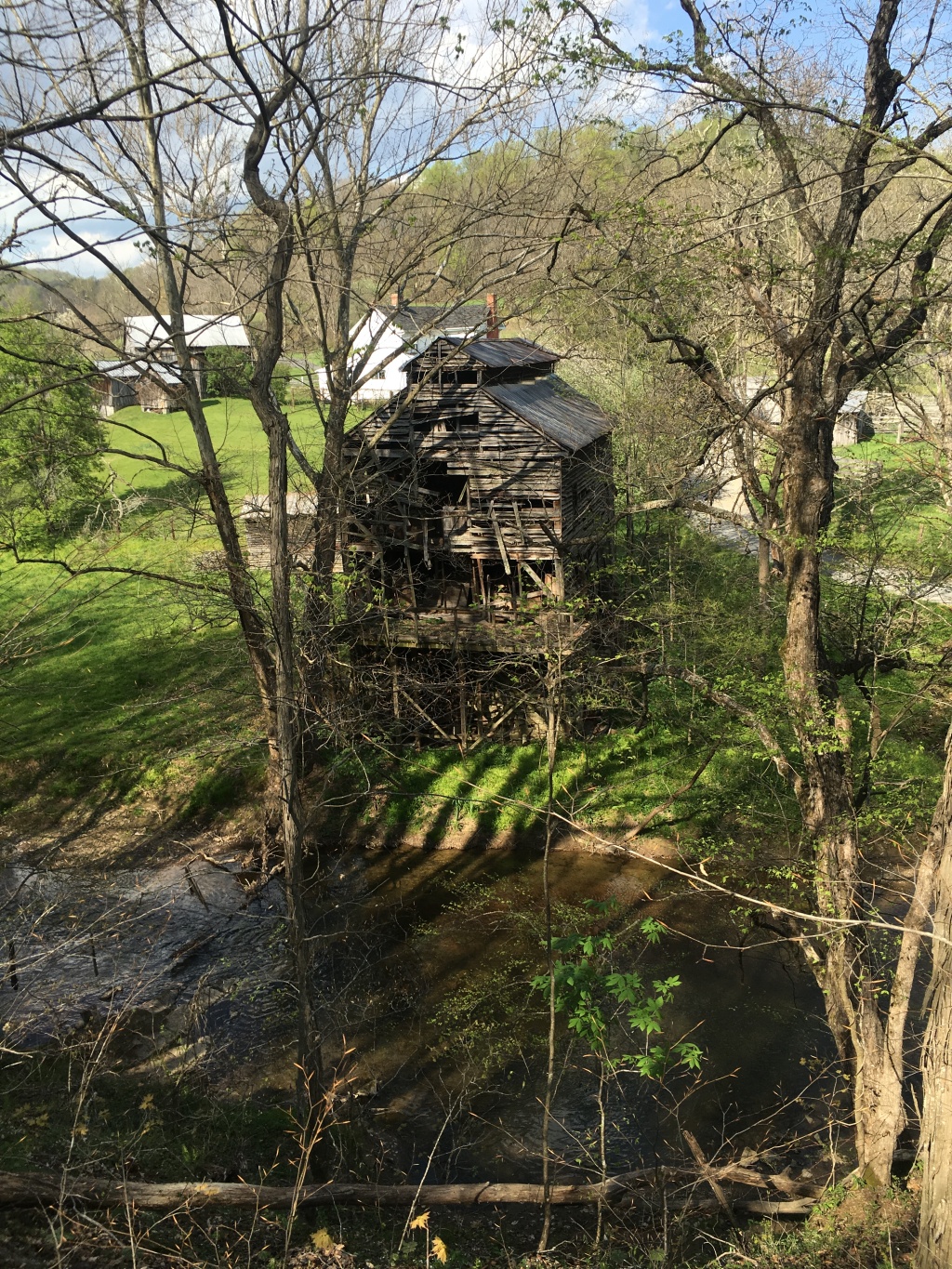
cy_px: 634
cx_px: 476
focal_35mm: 29
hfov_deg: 48.2
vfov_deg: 61.7
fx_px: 1063
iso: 25
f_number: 2.2
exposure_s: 1/705
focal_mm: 4.15
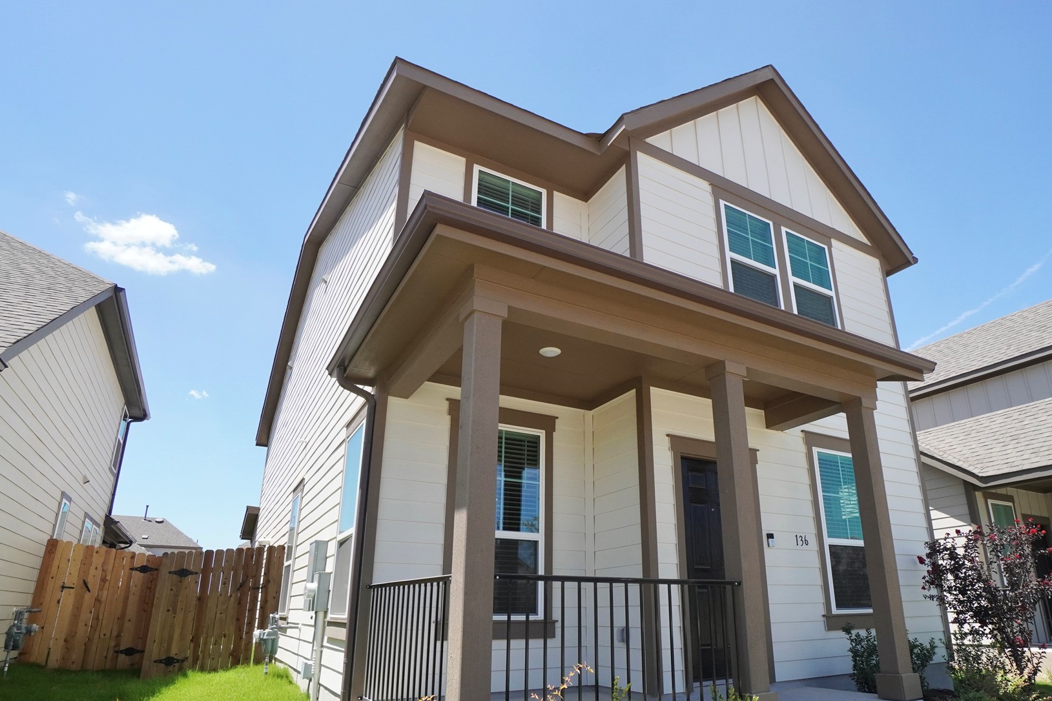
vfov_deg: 61.5
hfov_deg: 83.8
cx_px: 569
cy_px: 411
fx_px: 584
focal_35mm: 20
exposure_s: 1/1250
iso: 500
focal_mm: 10
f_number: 6.3
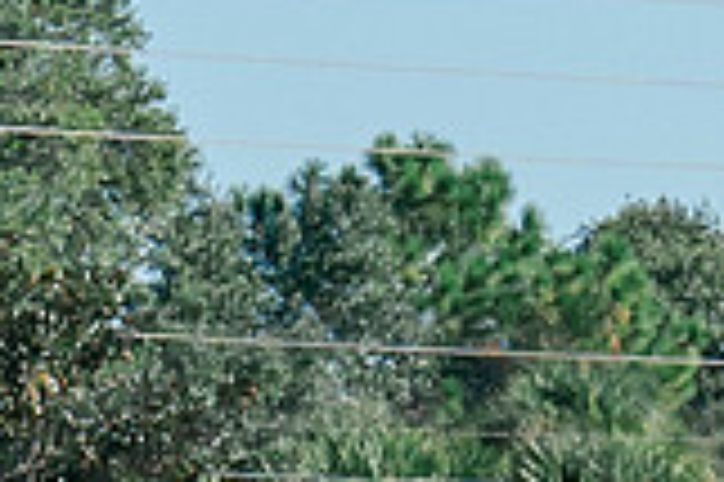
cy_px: 758
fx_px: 14887
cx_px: 803
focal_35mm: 741
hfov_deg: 2.8
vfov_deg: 1.8
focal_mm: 70
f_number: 5.6
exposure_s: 1/1000
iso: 250
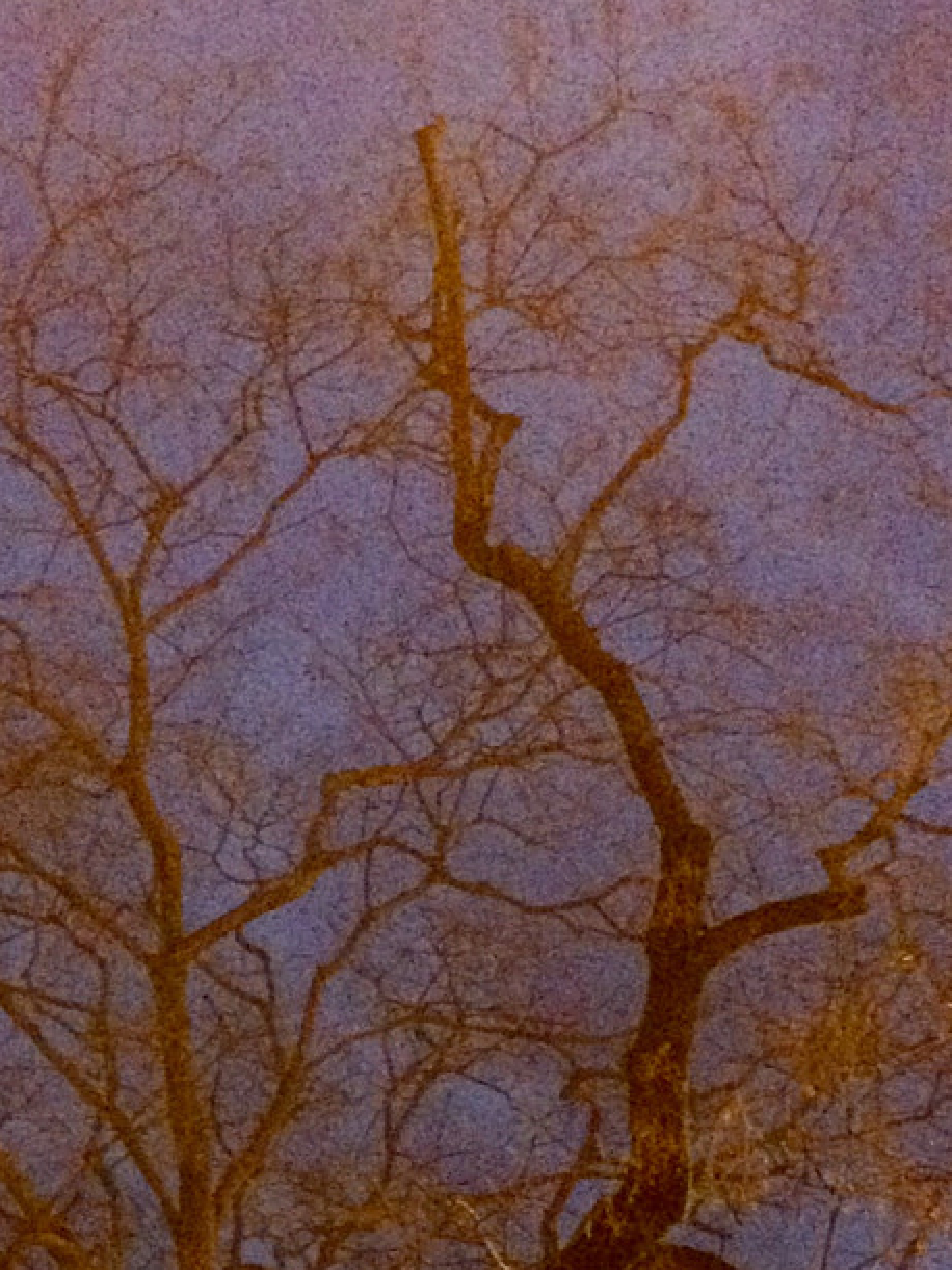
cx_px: 247
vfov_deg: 24.2
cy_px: 1361
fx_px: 2788
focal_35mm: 76
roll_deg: +0.6
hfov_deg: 19.3
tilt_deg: +26.5
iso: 1250
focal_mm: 4.15
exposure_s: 1/17
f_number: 2.2
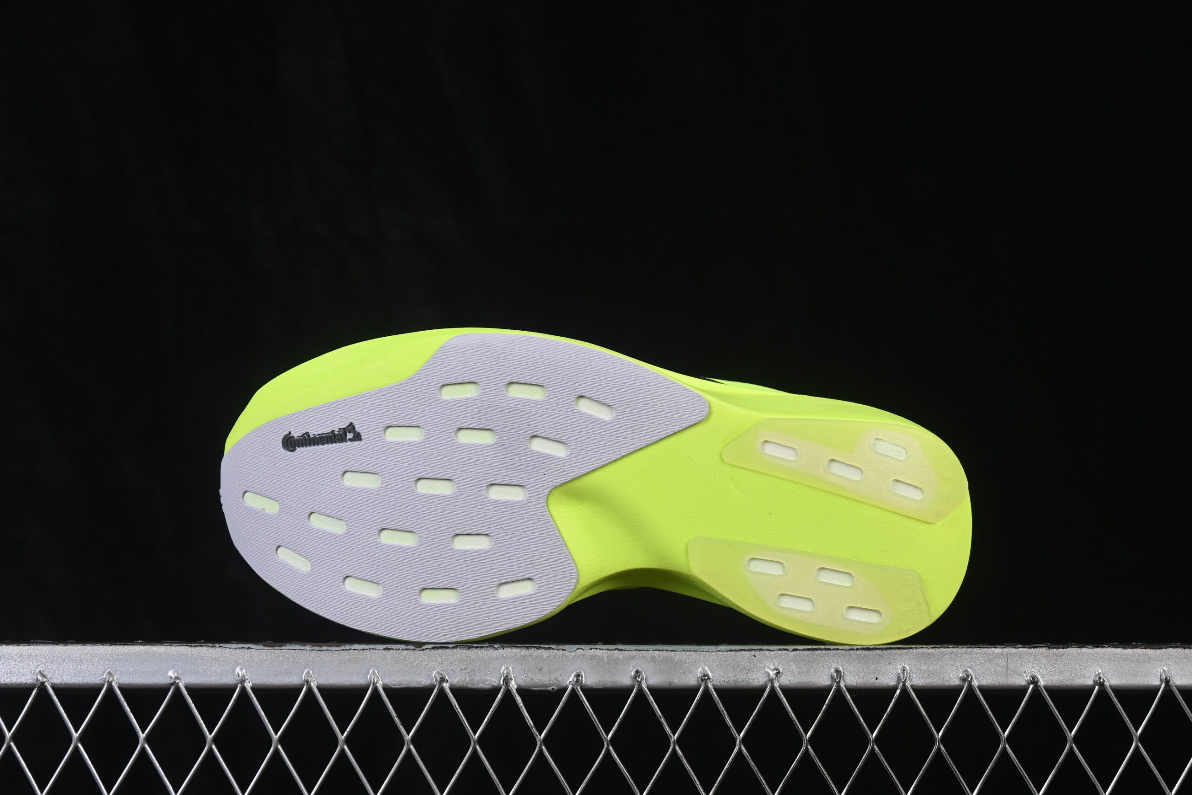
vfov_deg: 18.2
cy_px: 398
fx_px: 2483
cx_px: 596
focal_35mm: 75
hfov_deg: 27.0
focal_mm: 50
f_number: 8
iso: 160
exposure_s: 1/80
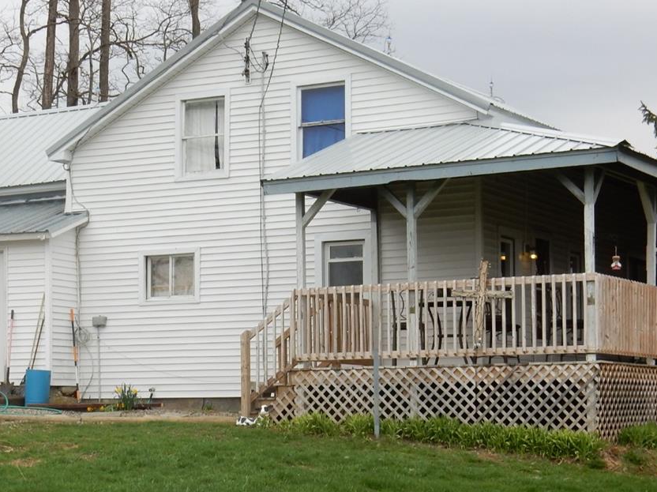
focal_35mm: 92
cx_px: 250
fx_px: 1745
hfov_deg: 21.3
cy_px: 342
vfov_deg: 16.0
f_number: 4.5
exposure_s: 1/200
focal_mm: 9
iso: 125
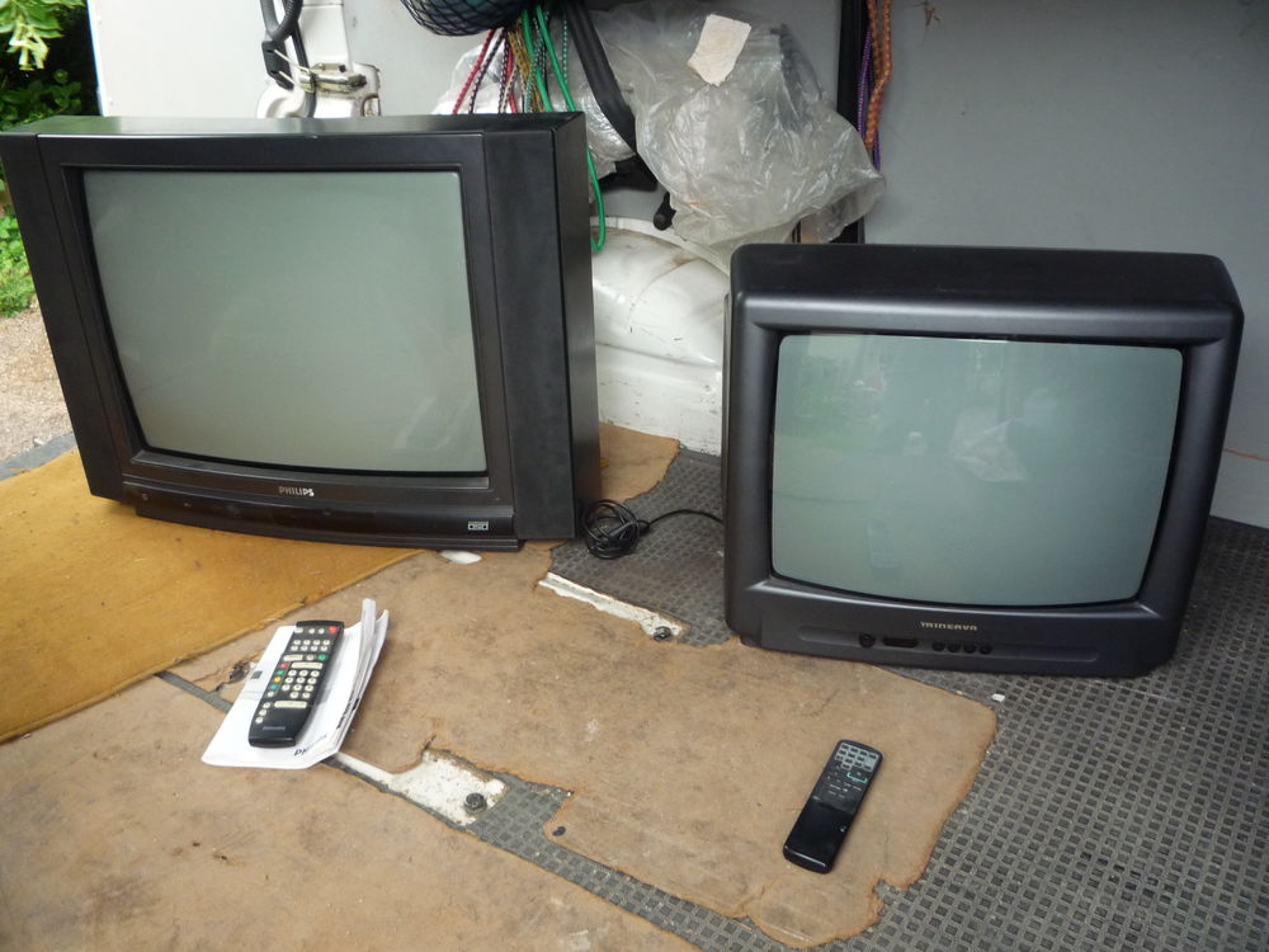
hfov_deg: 60.0
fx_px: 1100
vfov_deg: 46.8
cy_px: 476
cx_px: 634
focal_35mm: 30
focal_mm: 5.2
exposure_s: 1/30
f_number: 3.3
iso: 250
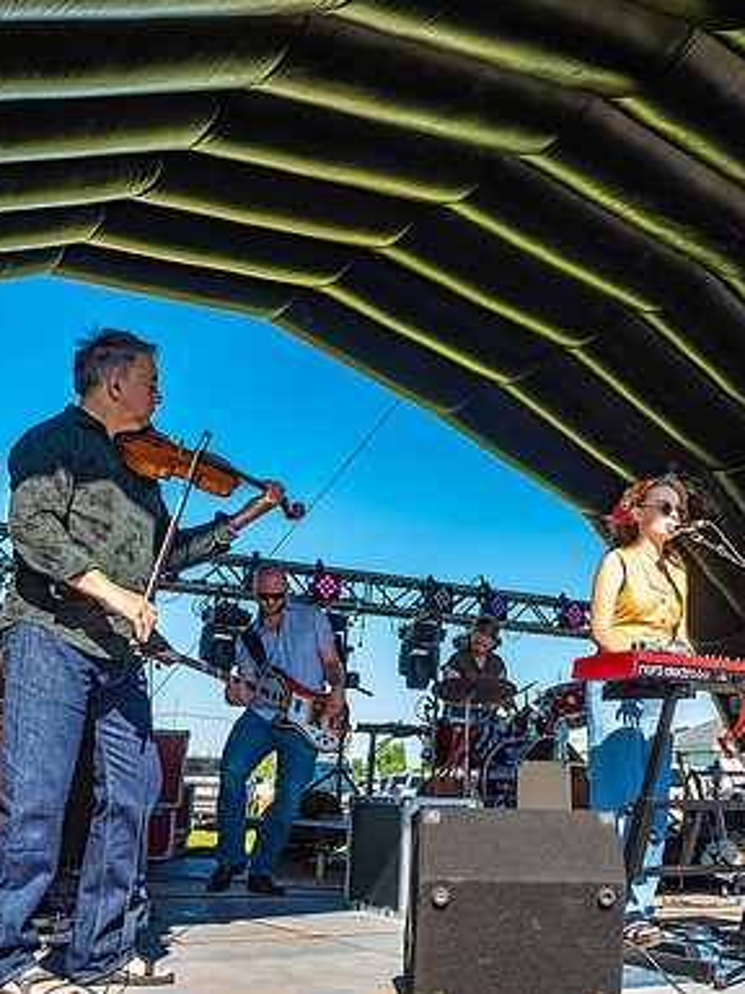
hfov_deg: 31.8
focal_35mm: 45
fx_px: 1291
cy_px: 496
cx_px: 525
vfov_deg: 42.1
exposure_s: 1/160
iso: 100
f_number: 6.3
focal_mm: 31
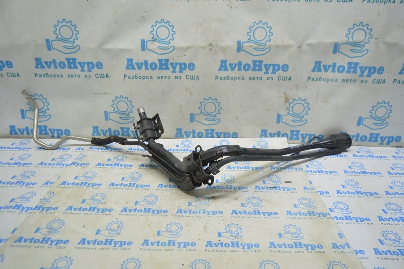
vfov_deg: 47.9
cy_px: 134
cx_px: 202
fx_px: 303
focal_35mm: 27
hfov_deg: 67.4
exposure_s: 1/50
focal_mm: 18
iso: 400
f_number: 3.5
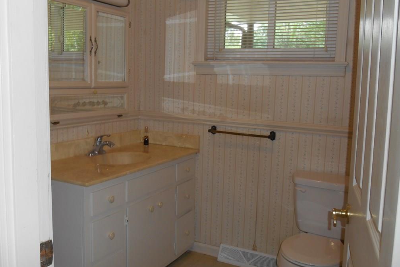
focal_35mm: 37
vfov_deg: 36.0
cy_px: 126
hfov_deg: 51.9
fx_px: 411
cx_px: 200
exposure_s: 1/30
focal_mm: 6.3
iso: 200
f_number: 3.7
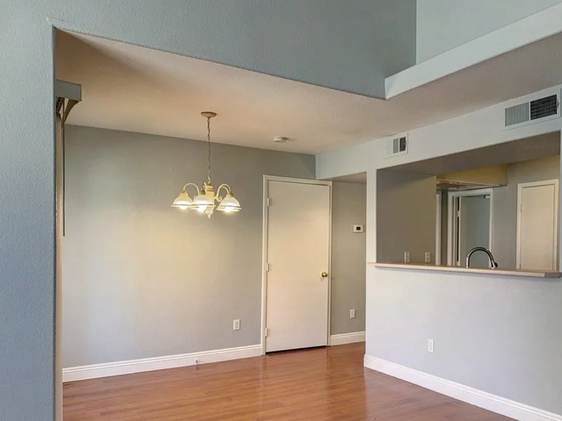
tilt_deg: -1.9
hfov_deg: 57.5
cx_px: 359
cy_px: 249
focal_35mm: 31
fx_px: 503
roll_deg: -0.4
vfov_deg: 45.2
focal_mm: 6.76
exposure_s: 1/120
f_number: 1.78
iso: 125
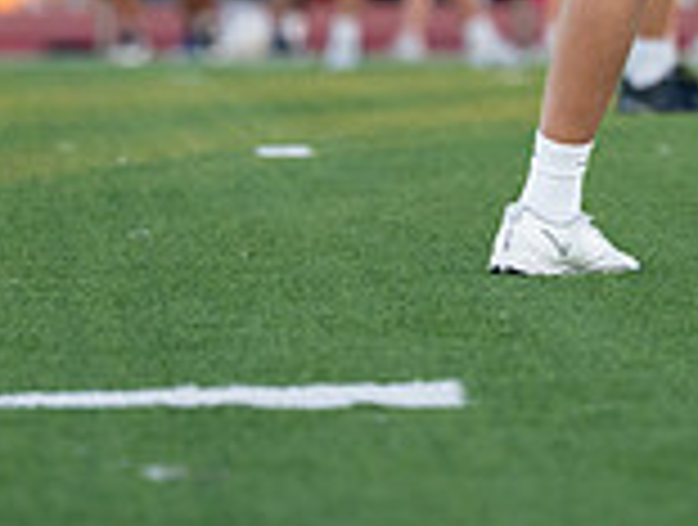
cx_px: 794
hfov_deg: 3.2
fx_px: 12329
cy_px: -504
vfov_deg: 2.4
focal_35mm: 610
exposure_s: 1/2500
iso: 1000
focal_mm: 140
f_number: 2.8
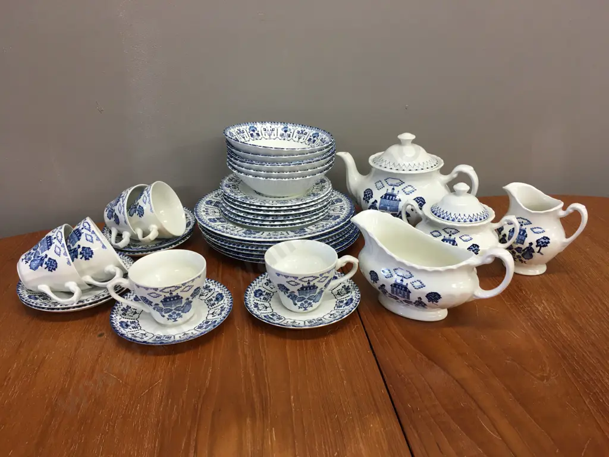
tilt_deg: -22.5
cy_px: 228
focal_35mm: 29
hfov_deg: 61.7
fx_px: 510
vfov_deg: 48.2
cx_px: 304
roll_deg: +1.3
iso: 32
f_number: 2.2
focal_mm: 4.15
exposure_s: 1/17
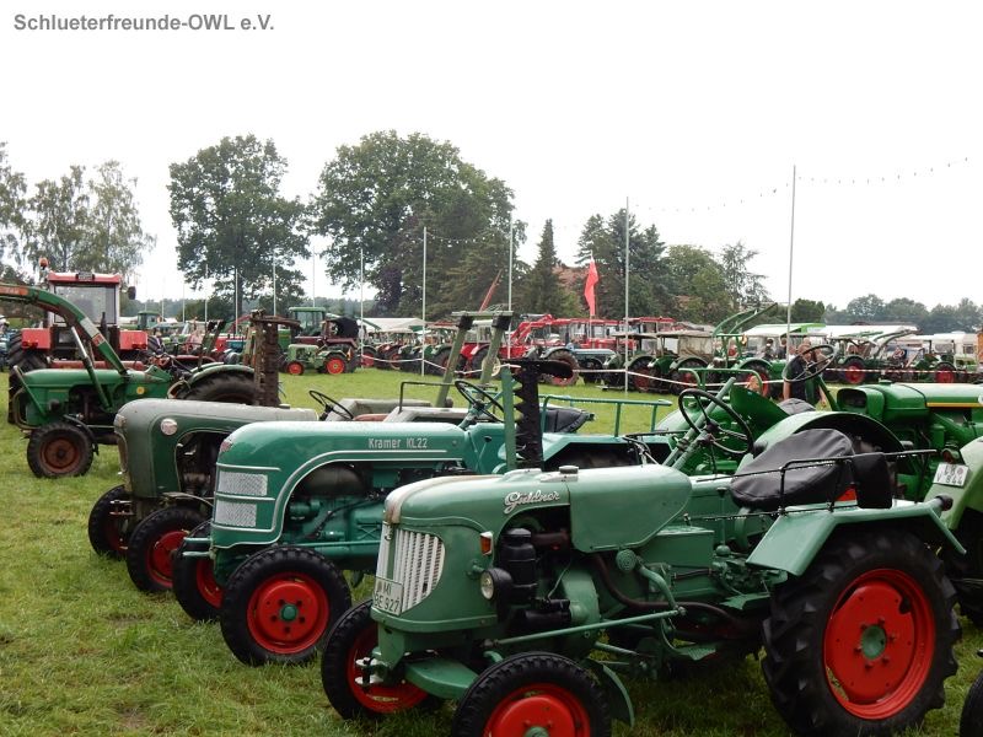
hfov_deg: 37.5
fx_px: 1448
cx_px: 492
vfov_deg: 28.6
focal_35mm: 51
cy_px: 368
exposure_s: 1/250
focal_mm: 9
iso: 140
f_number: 4.5
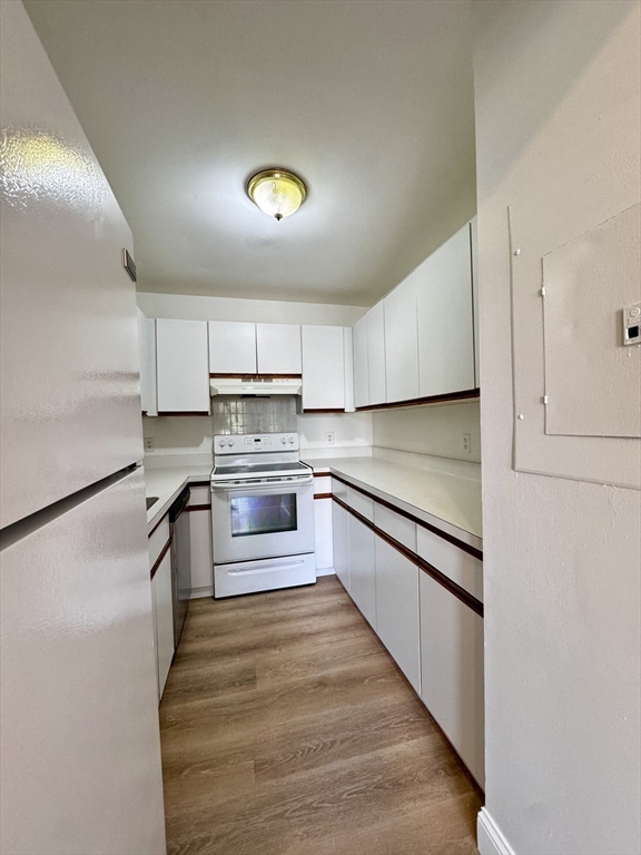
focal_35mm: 14
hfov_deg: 85.7
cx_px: 320
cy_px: 428
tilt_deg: -0.9
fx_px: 346
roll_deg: +1.7
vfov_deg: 102.1
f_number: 2.2
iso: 320
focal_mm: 2.22
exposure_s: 1/60
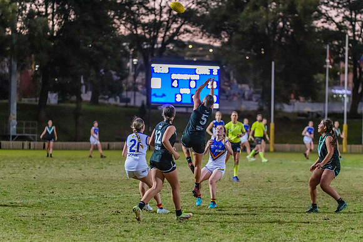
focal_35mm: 154
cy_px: 128
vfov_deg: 8.9
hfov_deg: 13.3
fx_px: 1551
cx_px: 181
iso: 10000
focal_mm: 145
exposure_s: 1/1250
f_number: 2.8
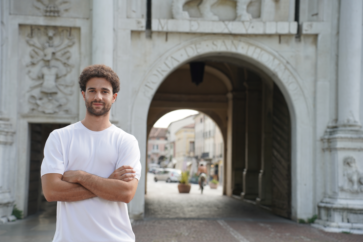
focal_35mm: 67
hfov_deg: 30.1
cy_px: 121
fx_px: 676
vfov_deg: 20.3
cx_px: 182
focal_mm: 67
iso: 100
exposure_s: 1/200
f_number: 4
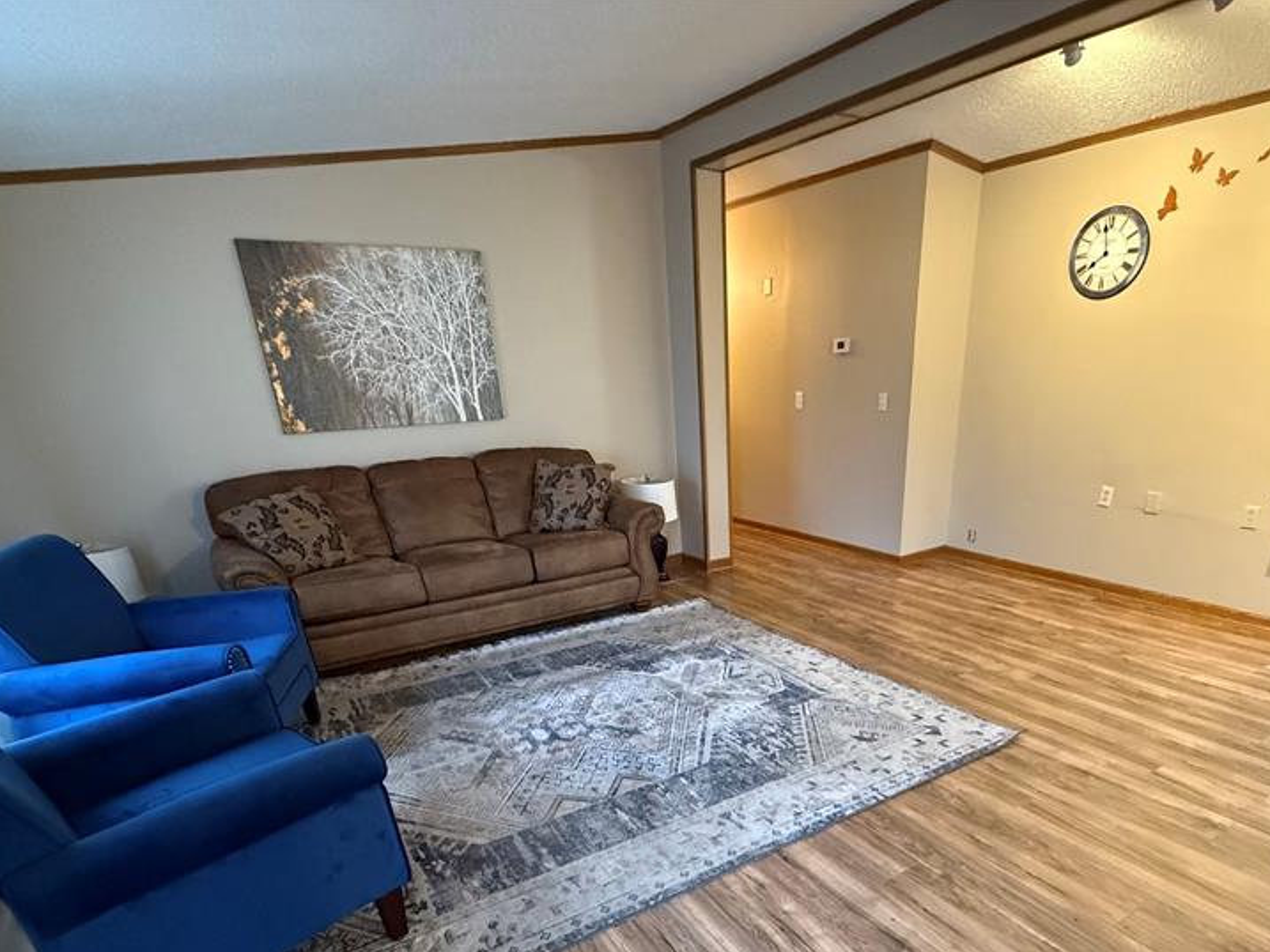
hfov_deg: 81.3
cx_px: 723
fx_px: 734
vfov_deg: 63.3
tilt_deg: -23.3
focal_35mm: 20
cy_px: 676
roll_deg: +1.8
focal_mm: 2.22
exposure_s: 1/60
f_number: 2.2
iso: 1000
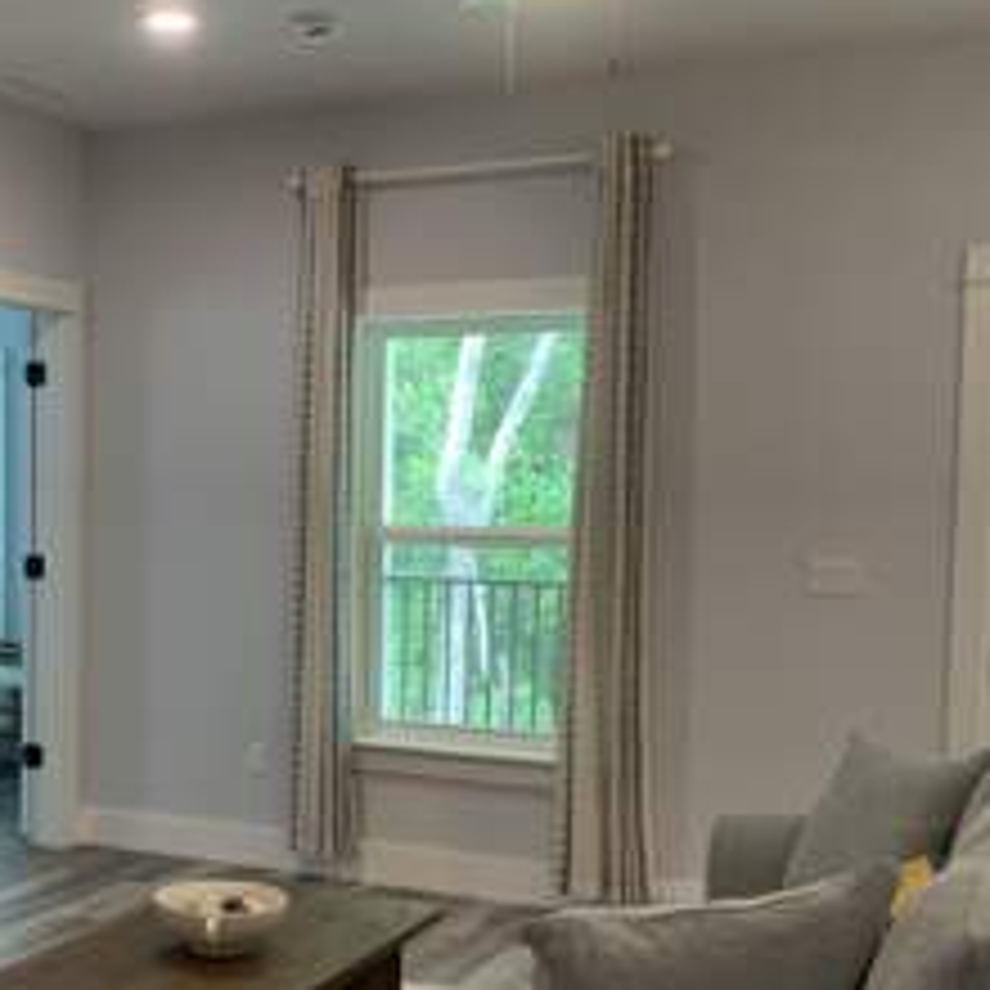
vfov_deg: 33.9
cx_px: 243
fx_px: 1618
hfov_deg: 33.3
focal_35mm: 50
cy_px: 614
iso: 160
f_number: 1.8
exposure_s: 1/60
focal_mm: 4.25
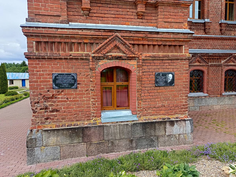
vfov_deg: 49.7
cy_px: 88
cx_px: 118
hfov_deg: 63.4
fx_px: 191
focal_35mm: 28
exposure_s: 1/1370
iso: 112
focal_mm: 4.69
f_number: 1.8
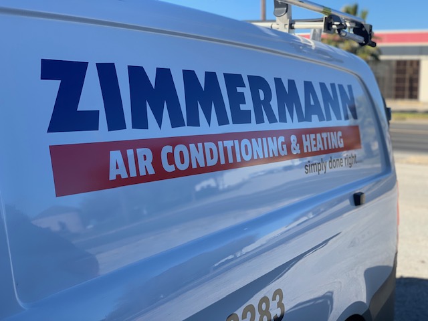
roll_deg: -1.0
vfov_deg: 28.0
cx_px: 214
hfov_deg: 36.8
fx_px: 643
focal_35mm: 52
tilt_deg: -7.4
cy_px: 160
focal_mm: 6
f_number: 2.4
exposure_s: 1/480
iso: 16
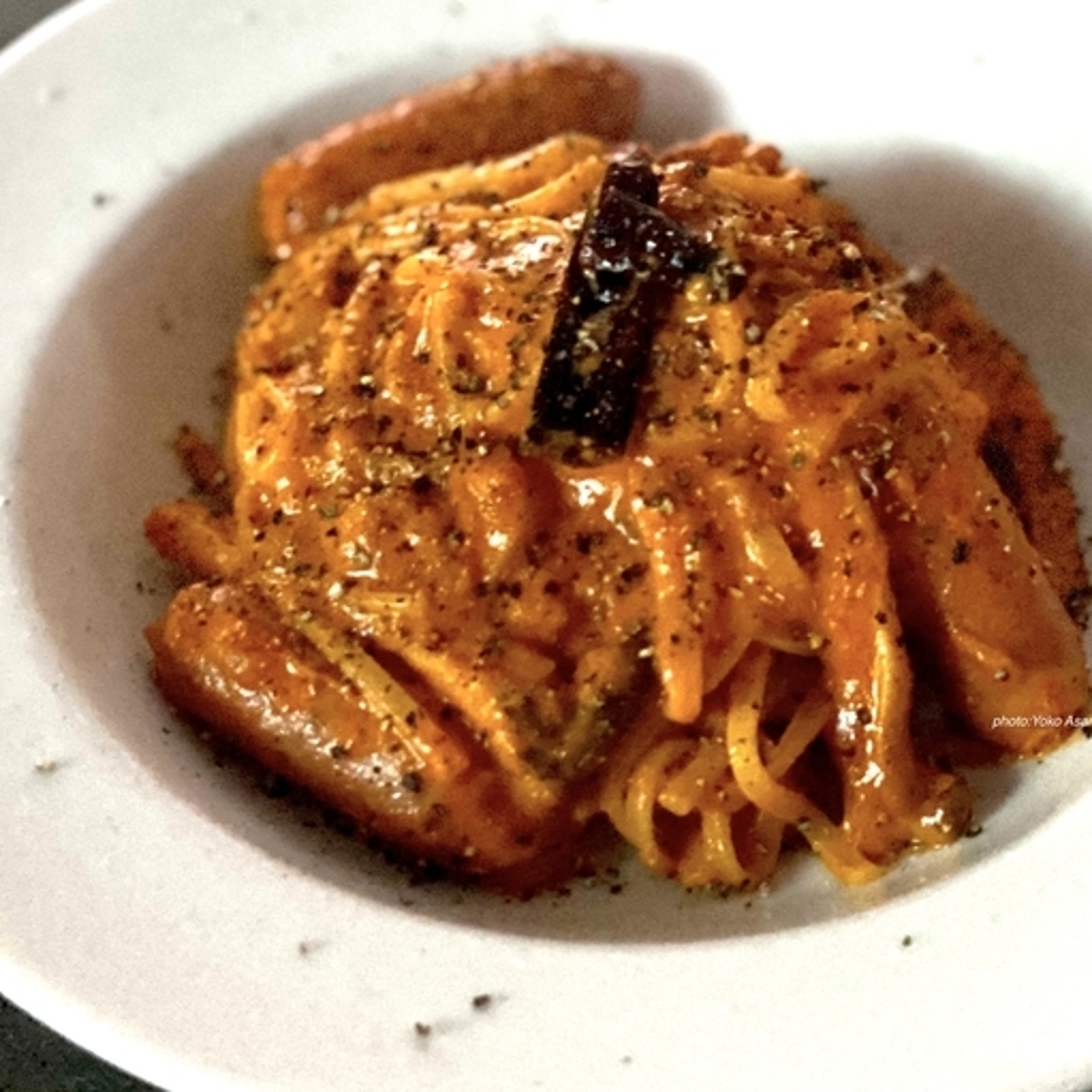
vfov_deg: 24.0
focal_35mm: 72
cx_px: 624
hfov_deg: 24.0
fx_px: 2570
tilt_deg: -50.0
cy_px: 519
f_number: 2
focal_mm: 6
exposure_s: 1/15
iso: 1600
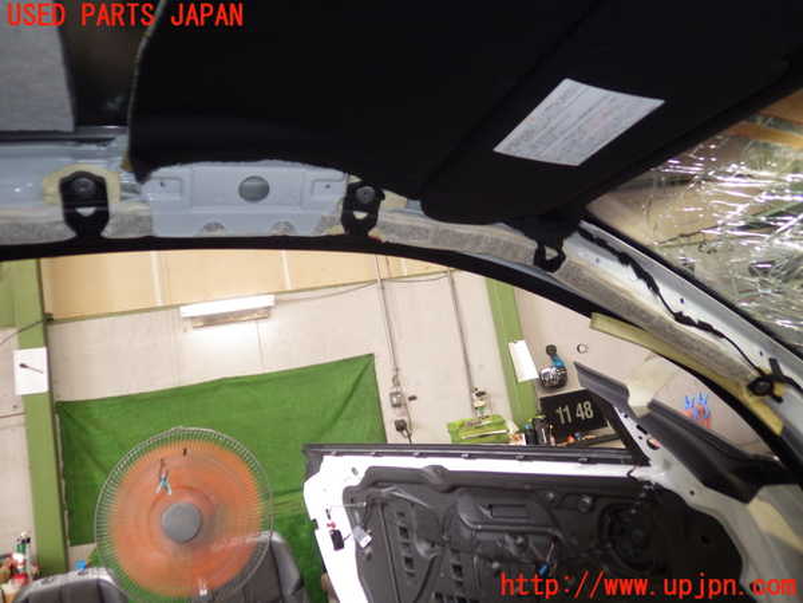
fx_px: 719
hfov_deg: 58.4
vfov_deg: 45.4
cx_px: 402
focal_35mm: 31
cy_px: 302
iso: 400
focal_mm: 5.5
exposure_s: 1/80
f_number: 2.3
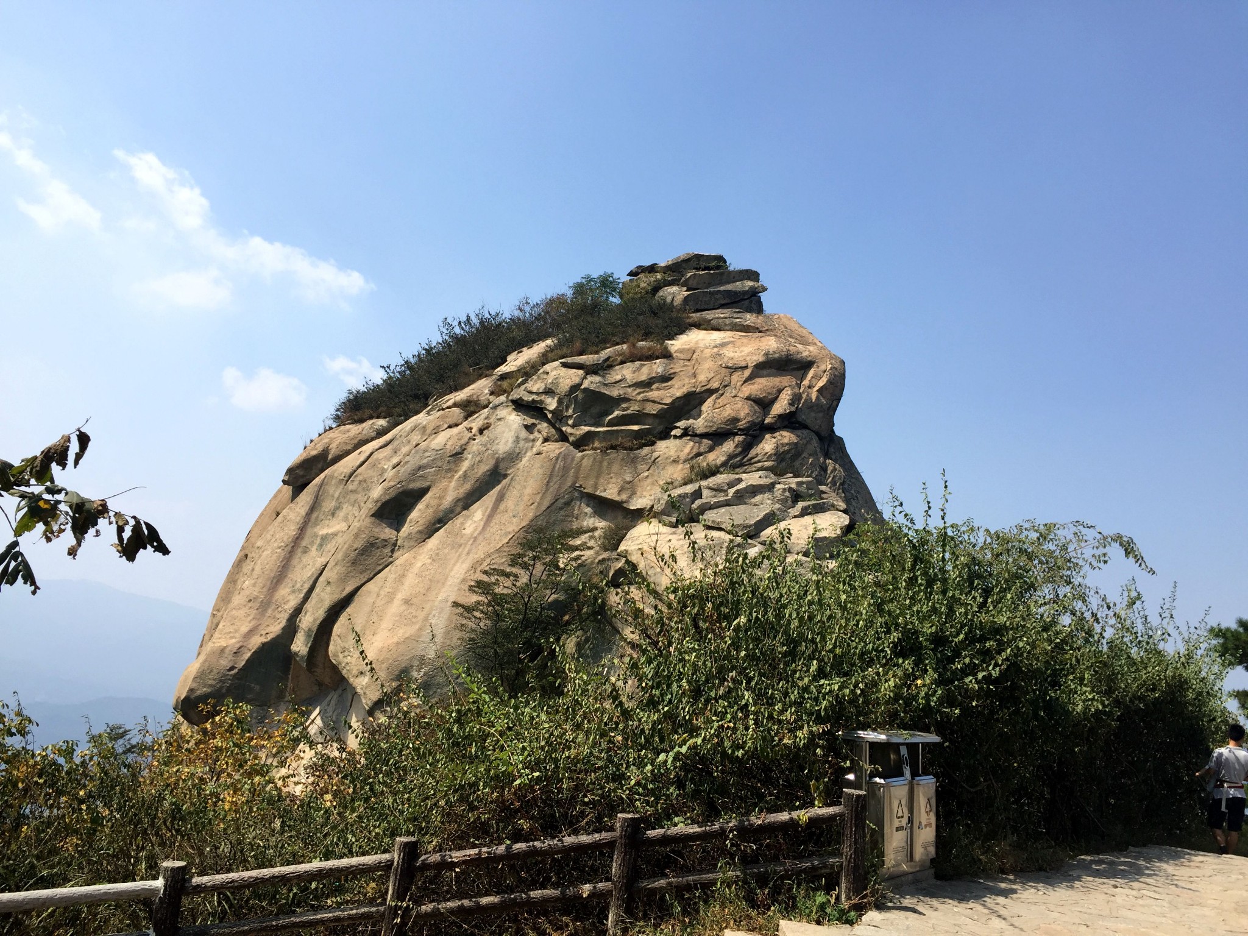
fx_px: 1046
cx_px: 624
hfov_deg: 61.7
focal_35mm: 29
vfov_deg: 48.2
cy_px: 468
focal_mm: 4.15
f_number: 2.2
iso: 32
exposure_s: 1/1582
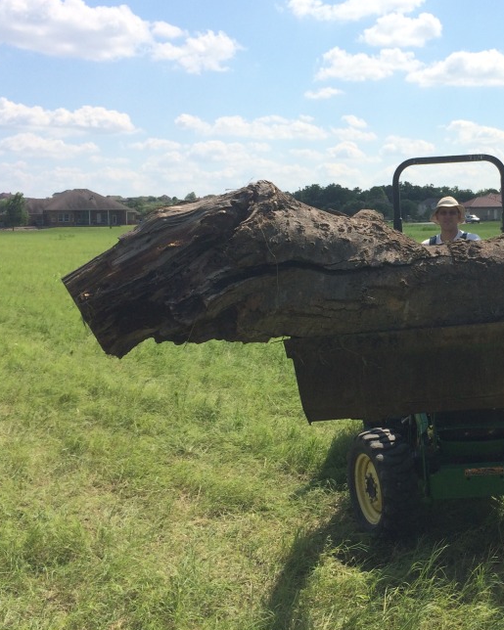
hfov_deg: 32.2
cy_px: 265
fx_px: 839
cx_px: 425
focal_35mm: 45
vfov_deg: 41.0
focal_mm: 4.15
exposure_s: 1/2740
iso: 32
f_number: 2.2
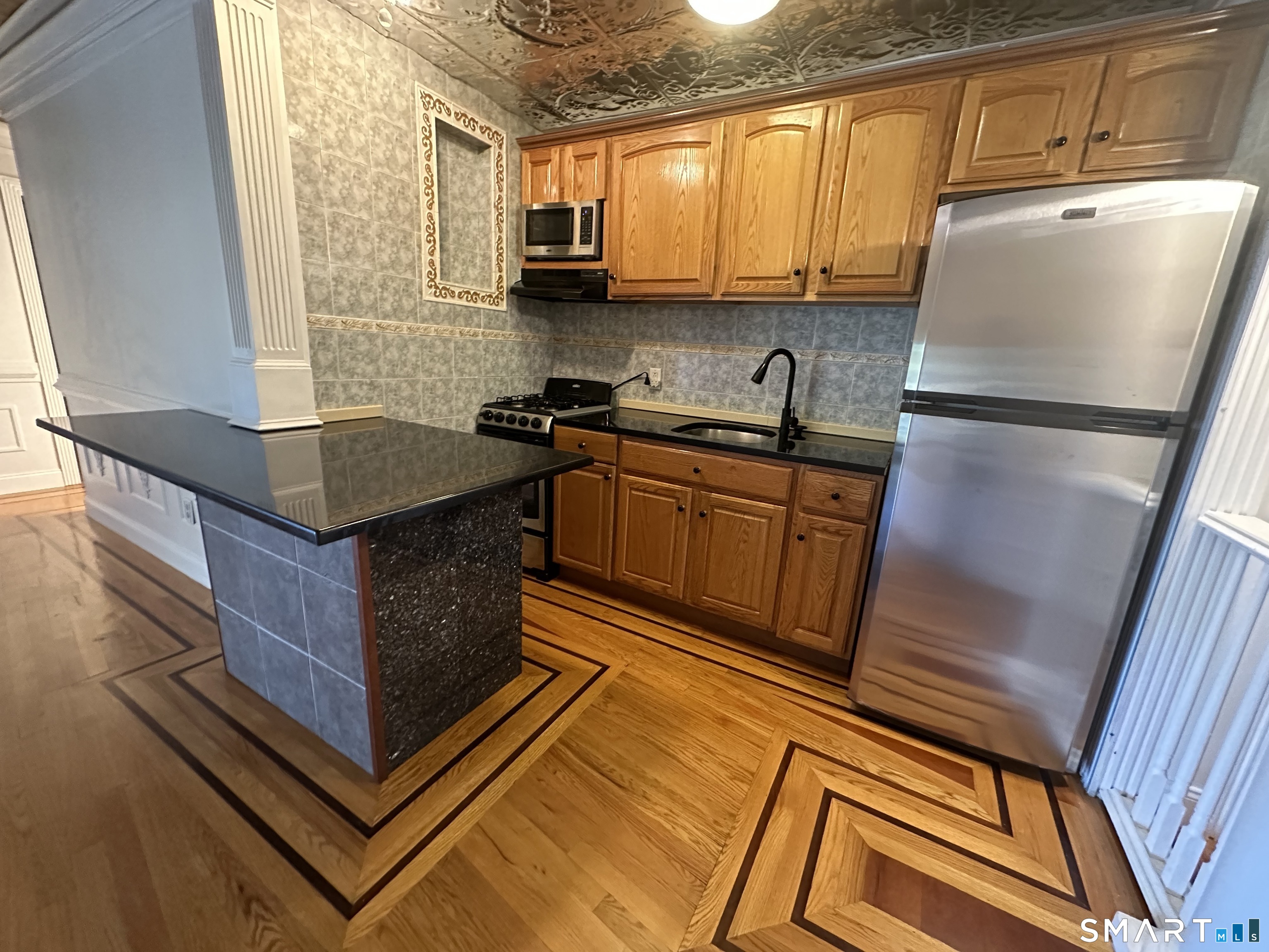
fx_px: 513
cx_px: 634
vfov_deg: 85.7
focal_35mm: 14
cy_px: 476
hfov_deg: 102.1
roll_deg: -3.8
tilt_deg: -15.5
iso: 1250
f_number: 2.2
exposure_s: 1/60
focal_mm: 2.22
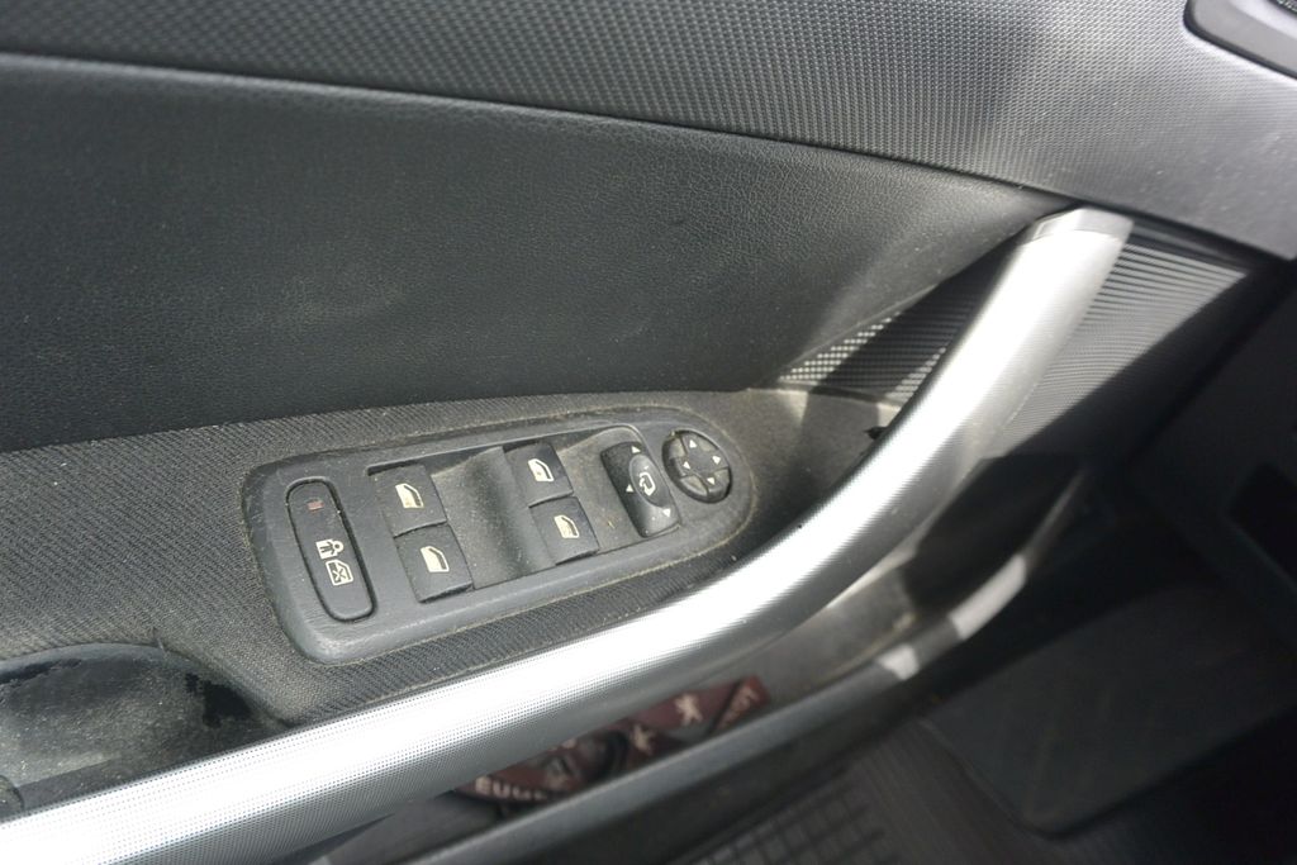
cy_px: 432
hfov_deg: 67.4
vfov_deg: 47.9
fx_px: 973
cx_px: 648
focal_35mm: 27
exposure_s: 1/160
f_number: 3.5
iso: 200
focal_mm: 10
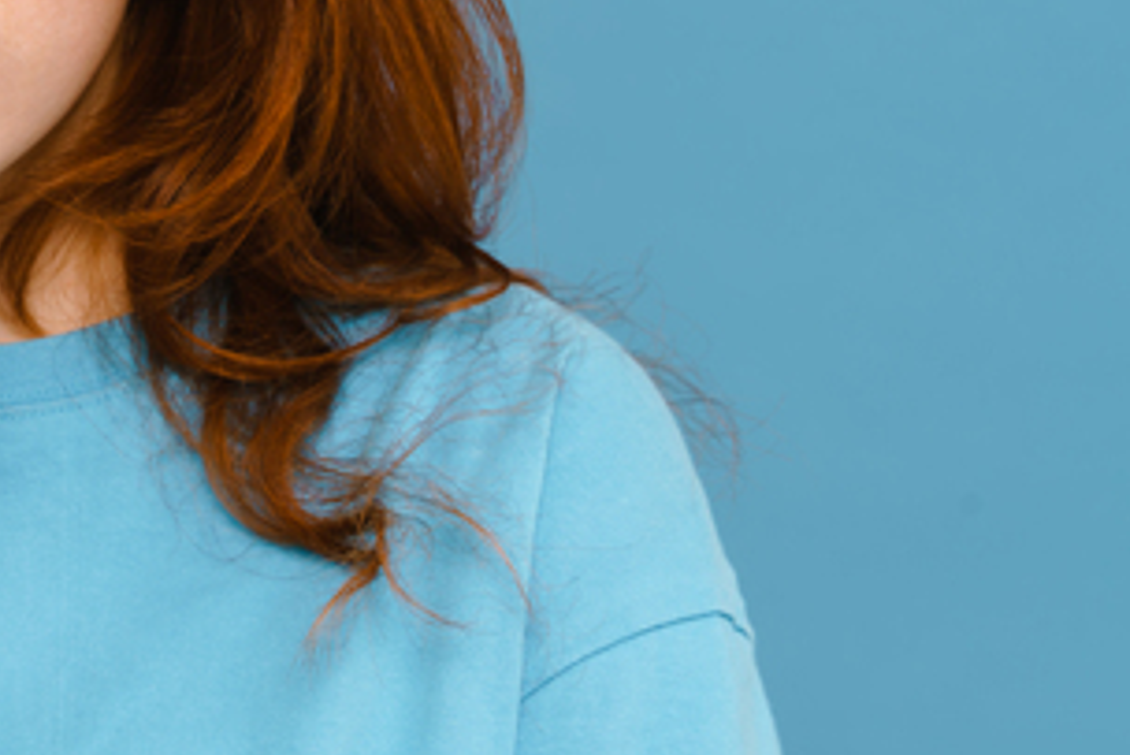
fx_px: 4962
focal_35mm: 158
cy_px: 154
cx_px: -19
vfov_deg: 8.7
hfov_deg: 12.8
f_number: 9
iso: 100
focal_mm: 75
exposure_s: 1/160
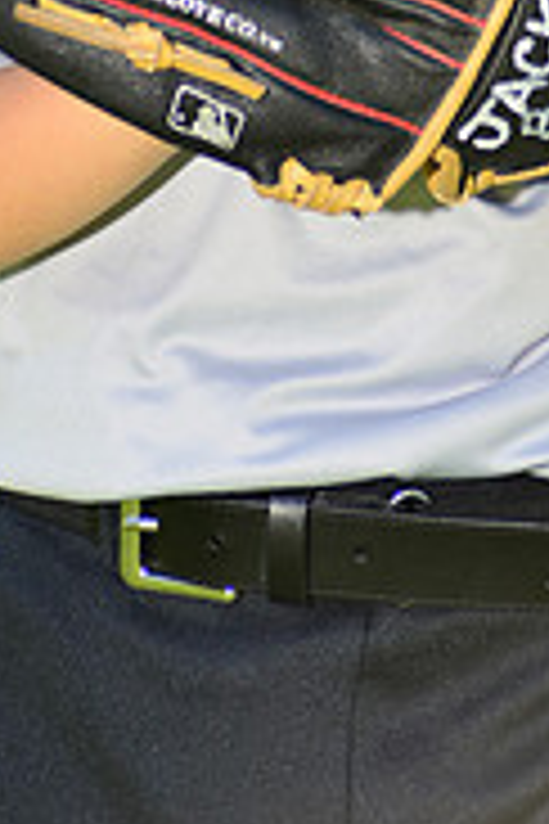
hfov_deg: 2.3
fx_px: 13404
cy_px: -392
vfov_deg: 3.5
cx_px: 457
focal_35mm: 586
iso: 100
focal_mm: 185
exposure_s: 1/250
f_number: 5
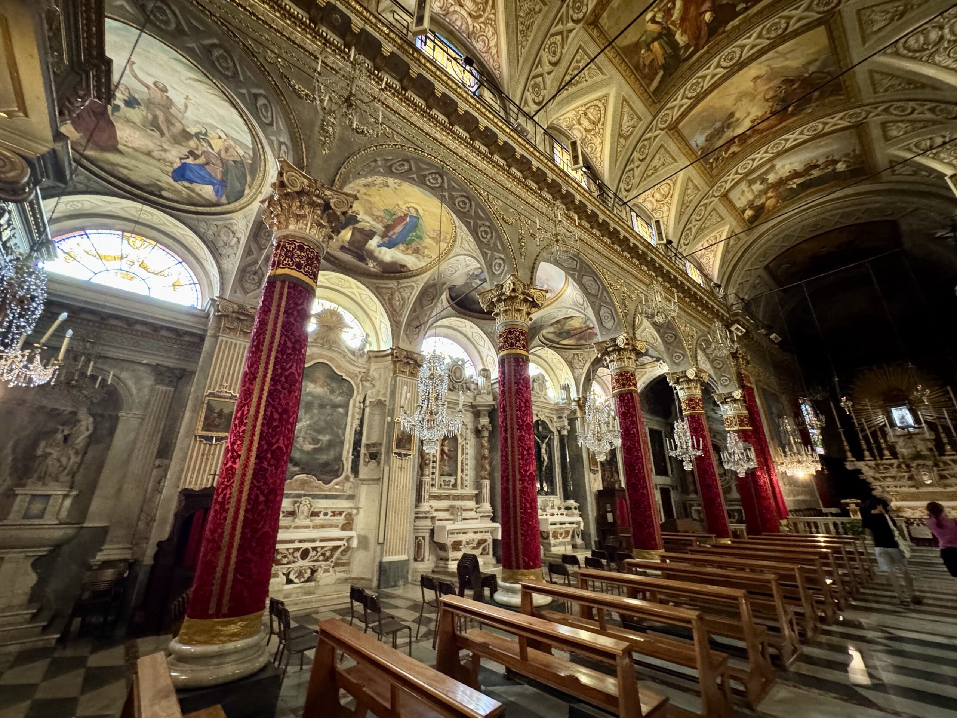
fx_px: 387
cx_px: 478
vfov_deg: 85.7
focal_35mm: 14
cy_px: 359
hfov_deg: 102.1
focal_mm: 2.22
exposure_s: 1/50
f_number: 2.2
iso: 800
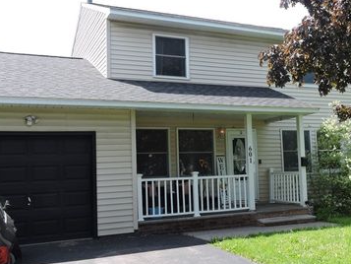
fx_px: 426
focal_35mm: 42
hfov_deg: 44.4
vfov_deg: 34.4
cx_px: 220
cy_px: 128
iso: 100
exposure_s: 1/250
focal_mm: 5.4
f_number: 3.5
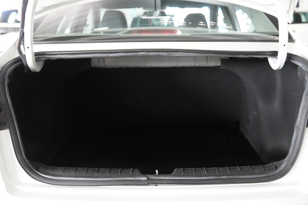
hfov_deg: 49.5
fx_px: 334
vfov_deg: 34.2
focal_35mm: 39
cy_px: 102
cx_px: 154
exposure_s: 1/160
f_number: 2.8
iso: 3200
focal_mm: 26
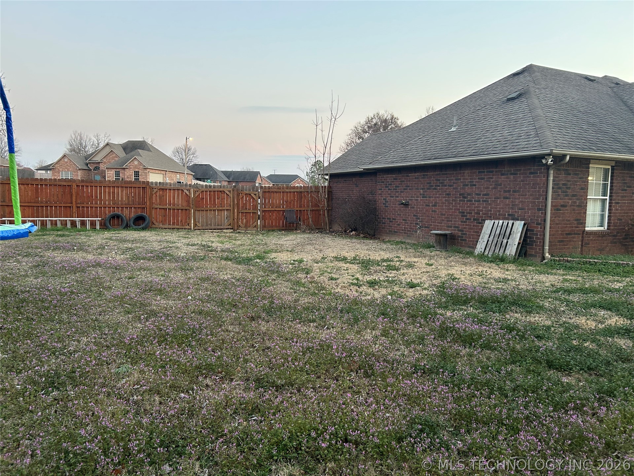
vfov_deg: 53.1
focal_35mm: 26
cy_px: 238
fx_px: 476
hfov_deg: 67.3
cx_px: 317
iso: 100
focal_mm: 5.7
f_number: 1.5
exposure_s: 1/60
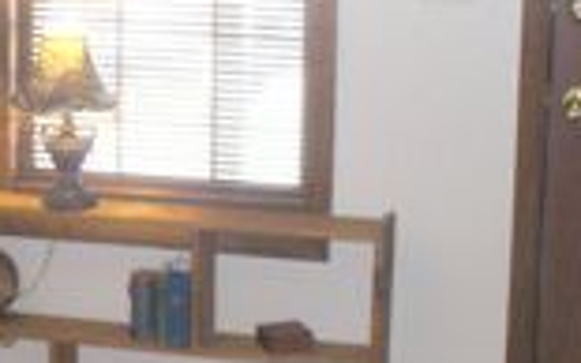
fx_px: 1806
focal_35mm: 114
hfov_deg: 17.7
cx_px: -34
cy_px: 262
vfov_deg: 11.5
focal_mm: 6.1
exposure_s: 1/30
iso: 400
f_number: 2.8
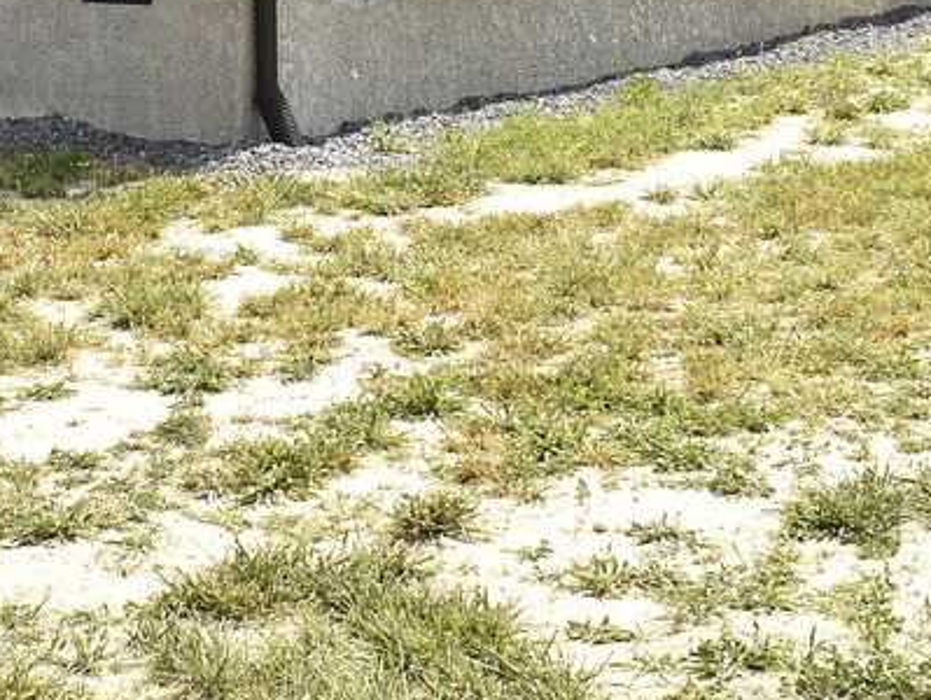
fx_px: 2450
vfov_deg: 15.8
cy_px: -64
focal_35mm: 91
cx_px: 191
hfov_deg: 21.3
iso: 100
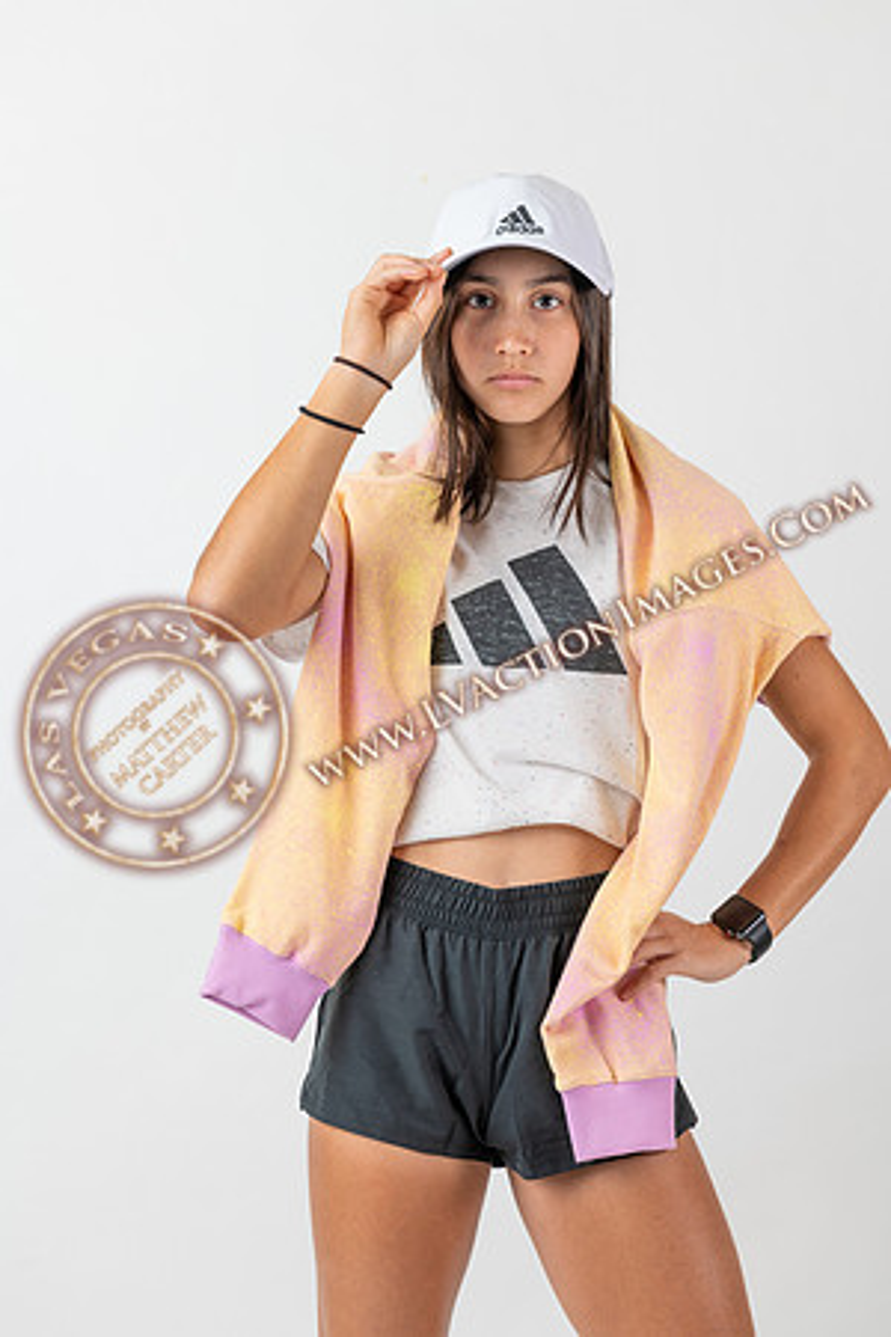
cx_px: 446
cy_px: 668
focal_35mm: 70
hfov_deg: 19.5
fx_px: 2599
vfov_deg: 28.8
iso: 64
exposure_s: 1/200
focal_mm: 70
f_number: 7.1
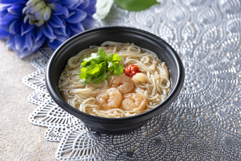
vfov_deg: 13.0
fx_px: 703
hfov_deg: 19.5
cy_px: 80
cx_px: 120
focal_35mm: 105
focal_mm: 105
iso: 100
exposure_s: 1/200
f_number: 5.6
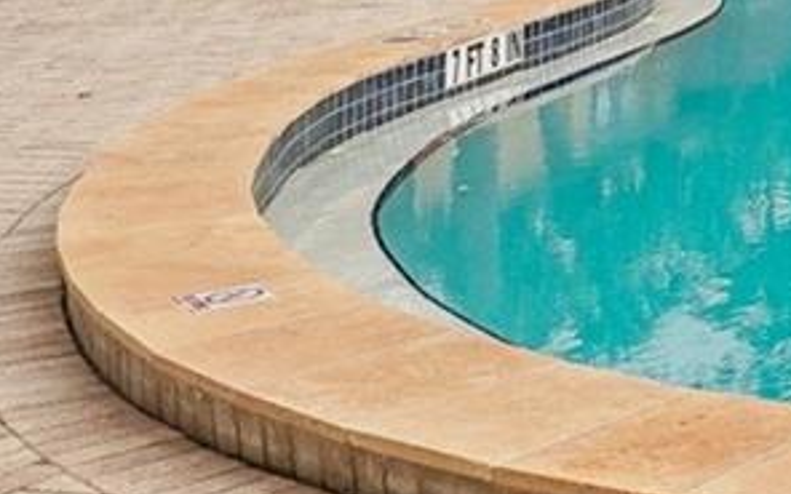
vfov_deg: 14.1
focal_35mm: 88
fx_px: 1897
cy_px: -206
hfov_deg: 16.9
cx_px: 1622
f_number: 8
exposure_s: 1/1000
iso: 400
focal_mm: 16
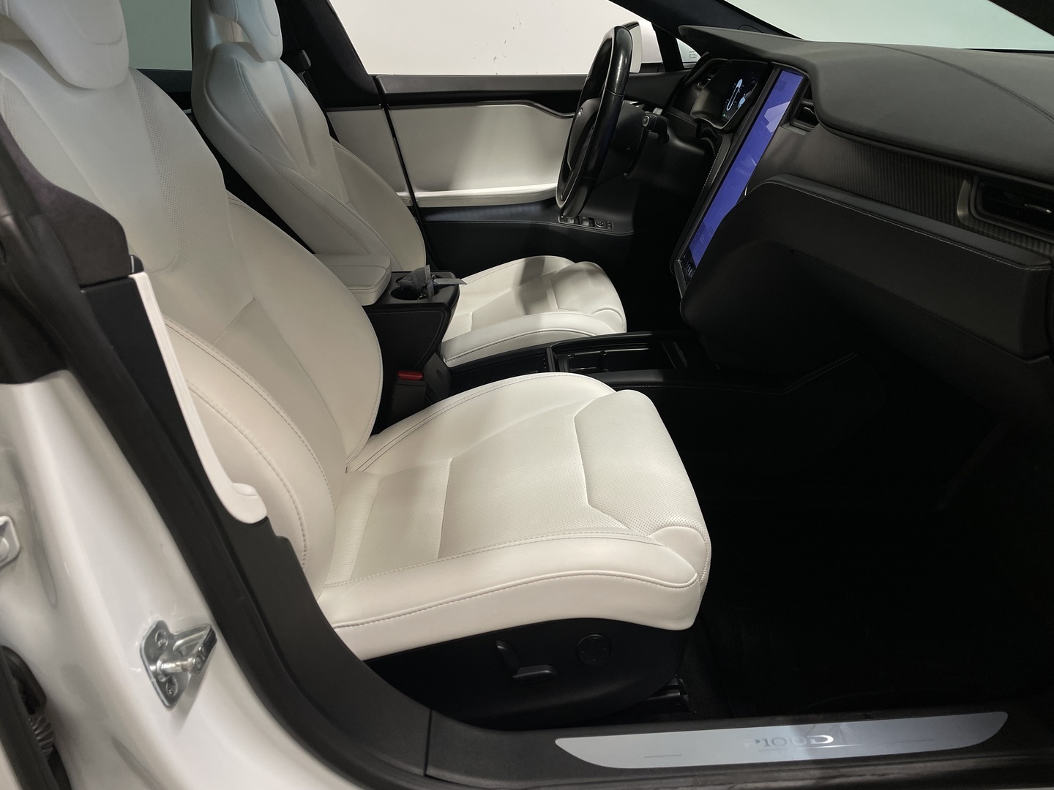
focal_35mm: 26
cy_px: 395
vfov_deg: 53.1
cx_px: 527
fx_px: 792
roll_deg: +3.3
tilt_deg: -24.4
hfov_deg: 67.3
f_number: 1.6
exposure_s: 1/100
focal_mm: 4.2
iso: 80
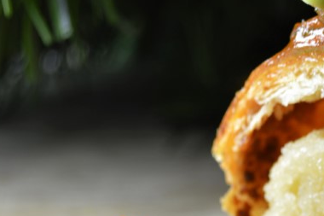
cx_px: 440
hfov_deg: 12.8
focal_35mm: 155
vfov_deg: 8.8
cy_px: 253
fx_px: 1394
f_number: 5
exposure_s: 1/3
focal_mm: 34
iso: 100
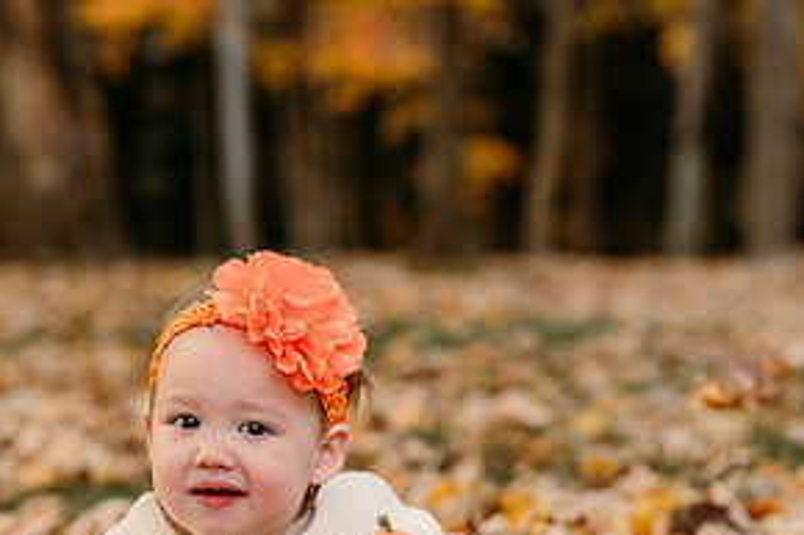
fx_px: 2455
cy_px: 470
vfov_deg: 12.4
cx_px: 269
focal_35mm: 110
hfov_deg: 18.5
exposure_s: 1/500
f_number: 2.5
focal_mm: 55
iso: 320
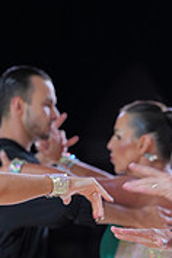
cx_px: 256
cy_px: 332
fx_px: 3999
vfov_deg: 3.7
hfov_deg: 2.5
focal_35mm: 558
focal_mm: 170
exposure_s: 1/400
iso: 500
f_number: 4
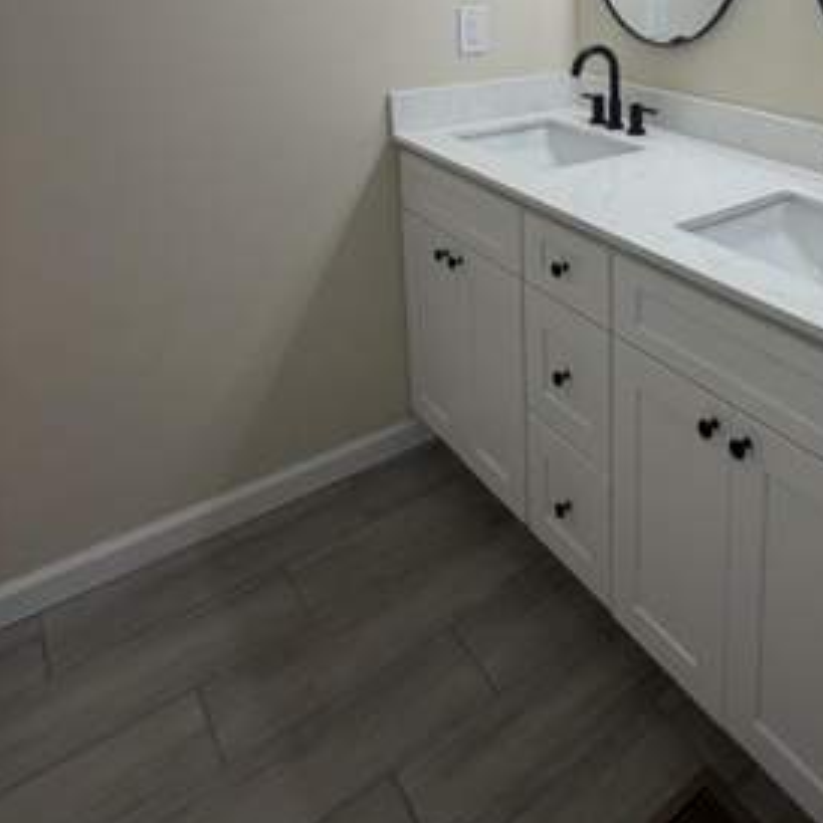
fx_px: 780
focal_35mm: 29
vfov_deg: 49.7
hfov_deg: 50.3
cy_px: 87
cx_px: 717
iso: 64
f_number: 2.2
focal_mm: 2.22
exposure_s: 1/120
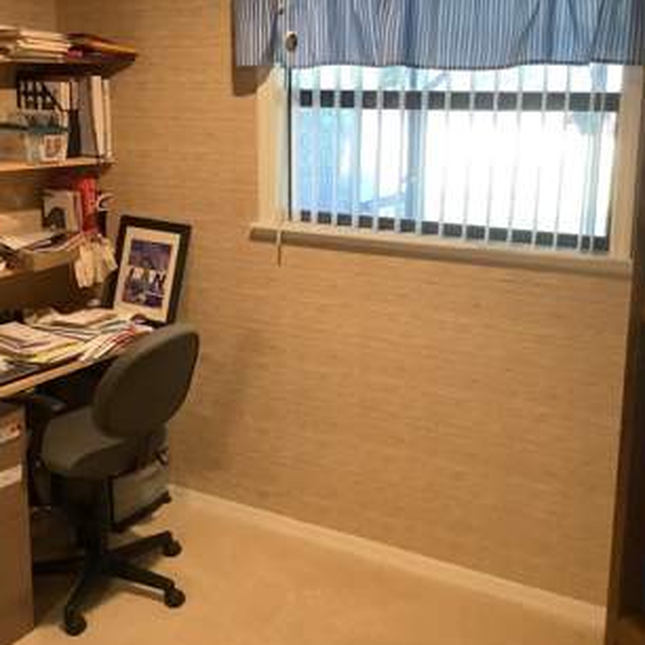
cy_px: 276
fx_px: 906
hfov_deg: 39.2
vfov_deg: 39.1
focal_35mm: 43
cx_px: 304
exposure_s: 1/40
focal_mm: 3.3
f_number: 2.4
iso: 400
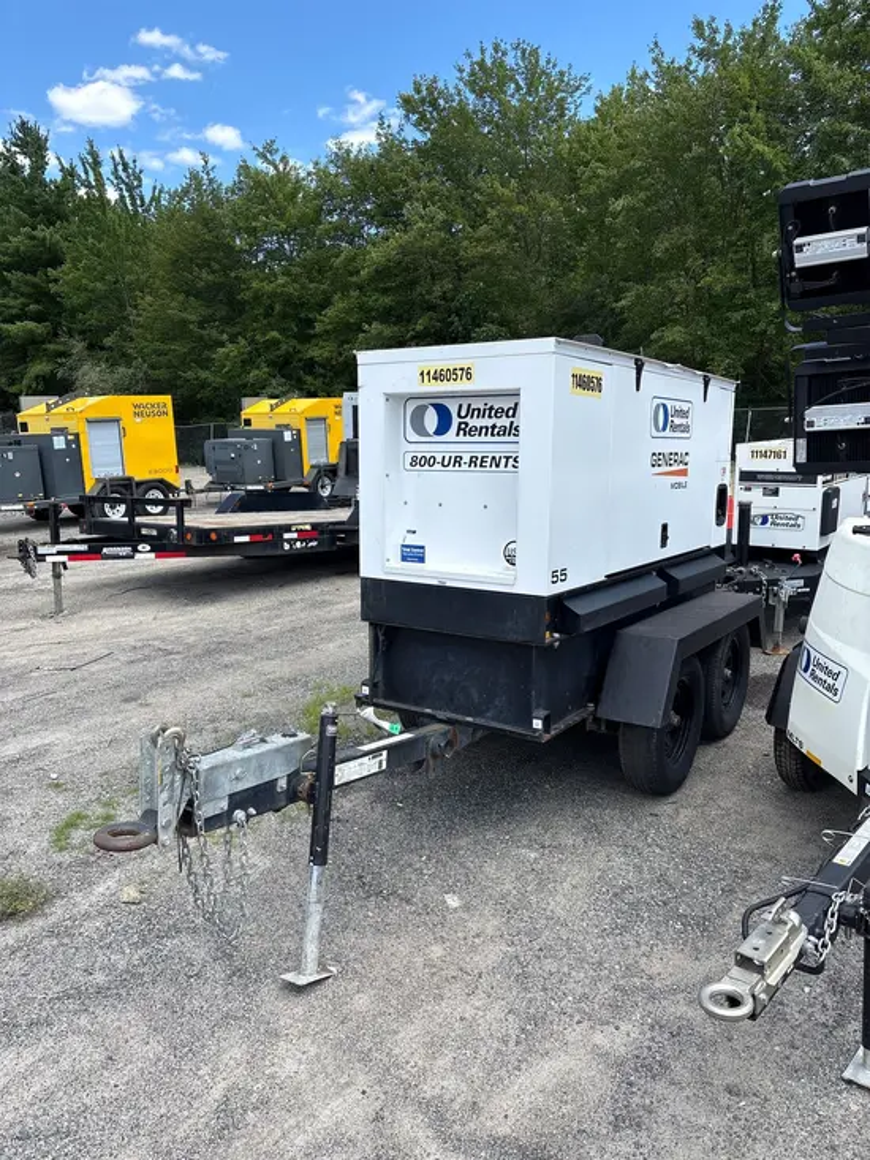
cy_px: 580
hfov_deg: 53.1
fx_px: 871
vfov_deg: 67.3
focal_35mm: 26
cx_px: 435
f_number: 1.6
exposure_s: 1/1667
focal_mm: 5.96
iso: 50
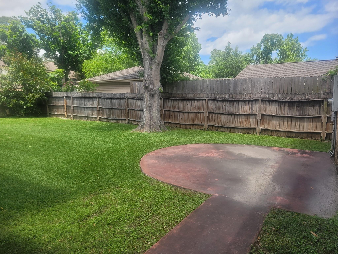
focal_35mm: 26
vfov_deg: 53.1
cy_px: 127
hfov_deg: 67.3
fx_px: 254
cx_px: 169
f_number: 1.8
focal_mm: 5.4
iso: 40
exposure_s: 1/1279
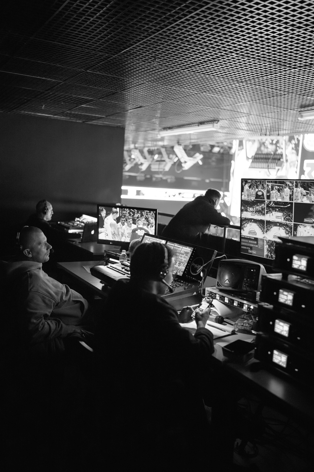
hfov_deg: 37.9
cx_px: 157
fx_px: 458
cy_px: 236
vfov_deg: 54.4
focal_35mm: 35
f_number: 1.4
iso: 250
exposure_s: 1/100
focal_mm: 35
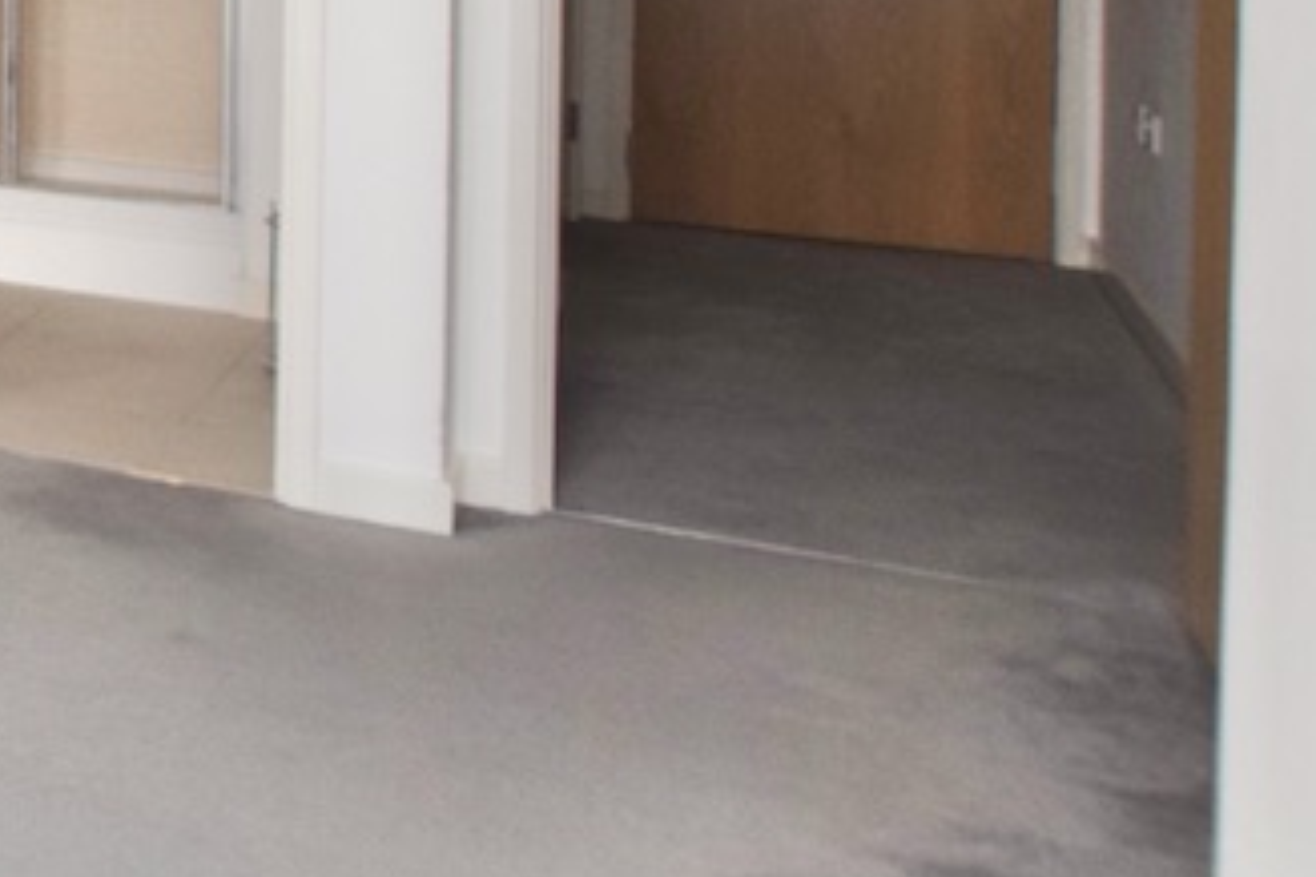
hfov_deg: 23.0
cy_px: -227
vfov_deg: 22.3
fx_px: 2010
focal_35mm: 55
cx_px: -962
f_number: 5.6
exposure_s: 1/125
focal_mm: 10
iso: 640
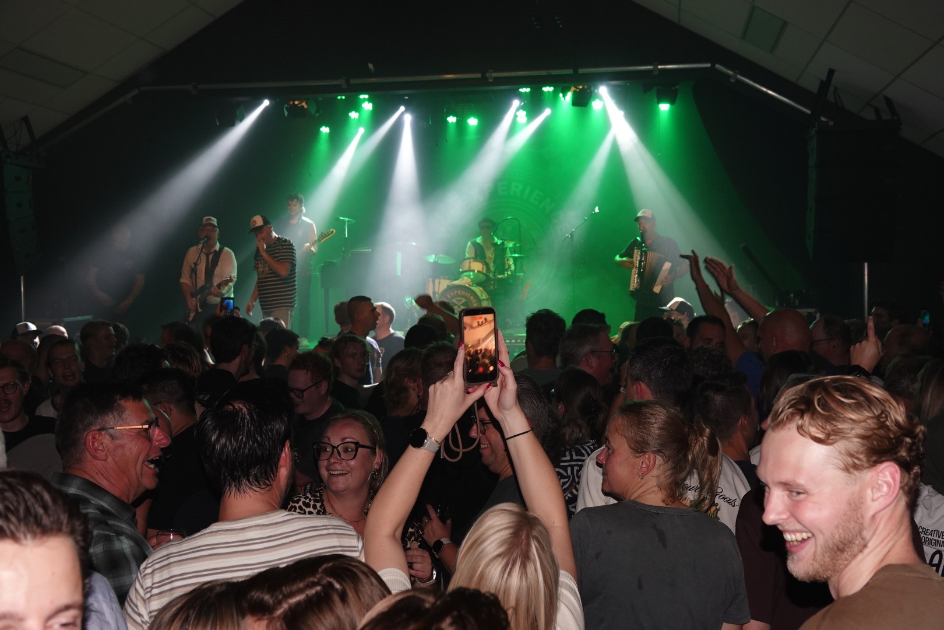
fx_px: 1049
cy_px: 315
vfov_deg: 33.4
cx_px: 472
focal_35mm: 40
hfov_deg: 48.5
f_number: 3.2
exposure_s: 1/30
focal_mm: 14.65
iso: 400
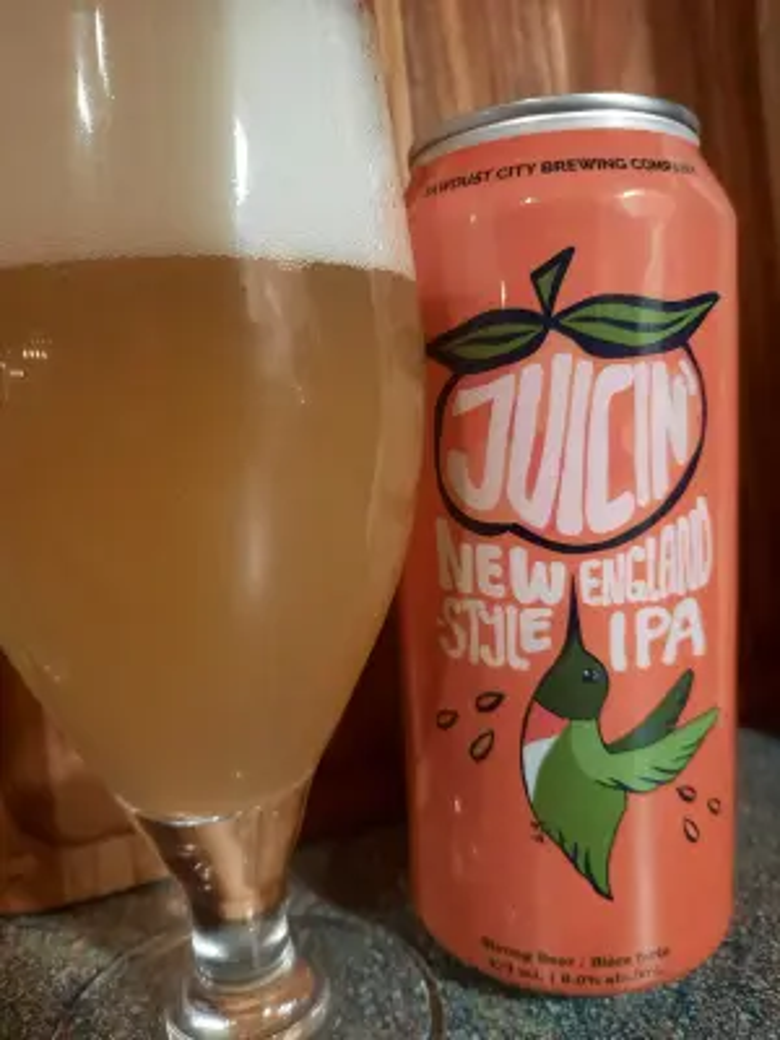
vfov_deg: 69.4
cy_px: 520
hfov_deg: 54.9
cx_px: 390
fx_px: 751
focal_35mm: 25
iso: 250
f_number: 2
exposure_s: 1/40
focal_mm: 4.6
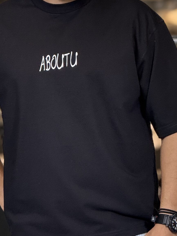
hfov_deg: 5.6
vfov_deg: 7.4
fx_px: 1814
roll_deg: -1.9
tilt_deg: -5.4
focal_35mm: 266
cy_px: 107
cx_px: 75
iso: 250
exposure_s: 1/100
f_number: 2.8
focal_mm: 15.66
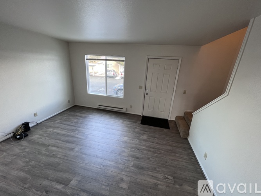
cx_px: 130
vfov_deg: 89.9
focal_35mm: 13
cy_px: 98
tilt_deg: -18.3
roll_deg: -3.3
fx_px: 98
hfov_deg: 106.2
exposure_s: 1/120
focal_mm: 1.57
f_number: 1.8
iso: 125
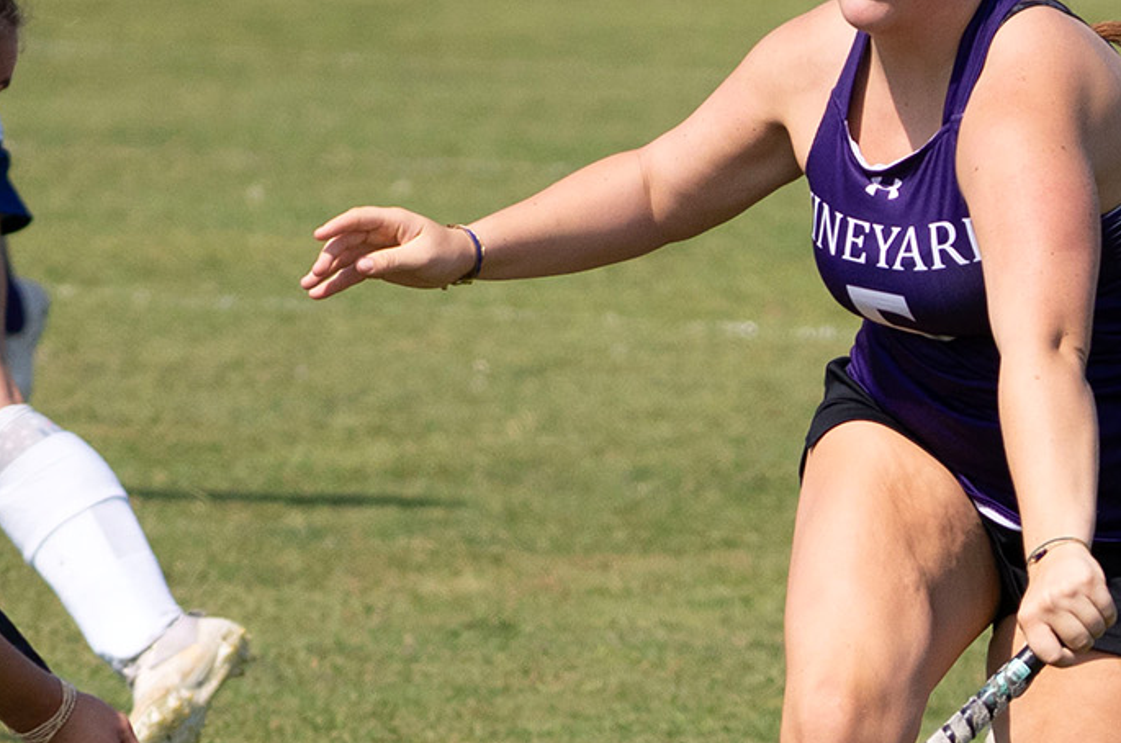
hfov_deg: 2.9
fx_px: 21788
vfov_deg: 2.0
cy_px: 514
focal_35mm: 701
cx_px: 624
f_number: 5.6
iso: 640
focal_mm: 200
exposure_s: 1/3200
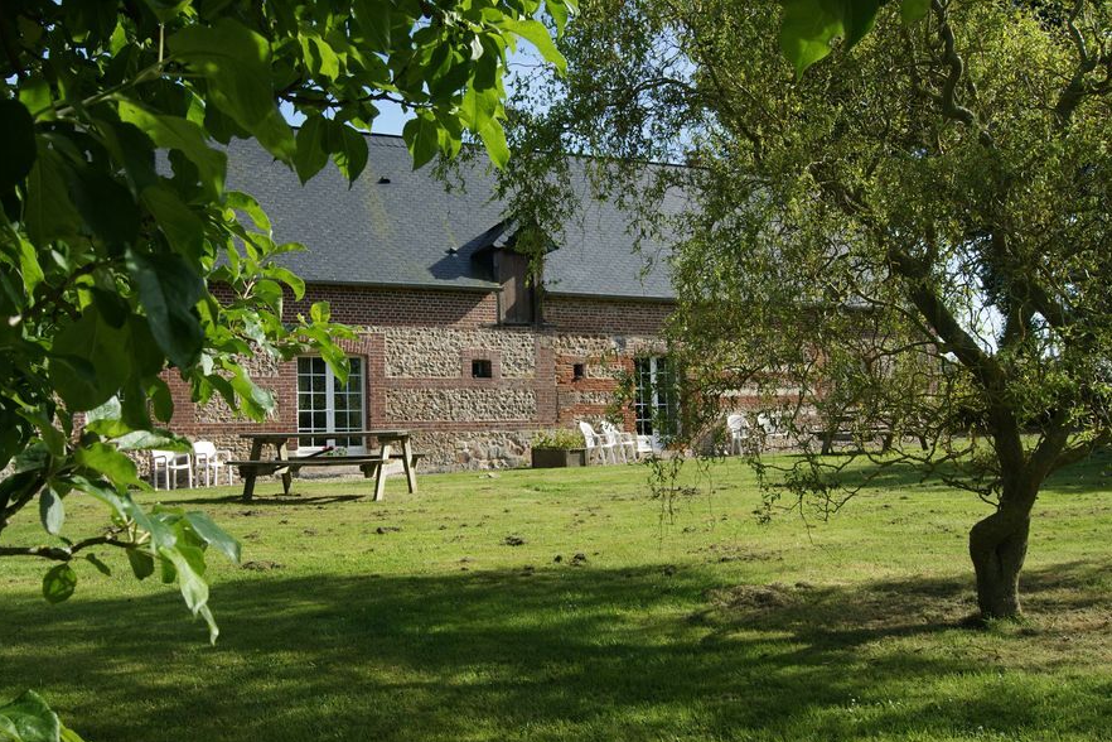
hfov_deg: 55.6
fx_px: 1050
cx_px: 484
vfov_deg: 38.9
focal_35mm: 34
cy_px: 358
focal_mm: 20
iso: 100
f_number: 10
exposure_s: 1/100
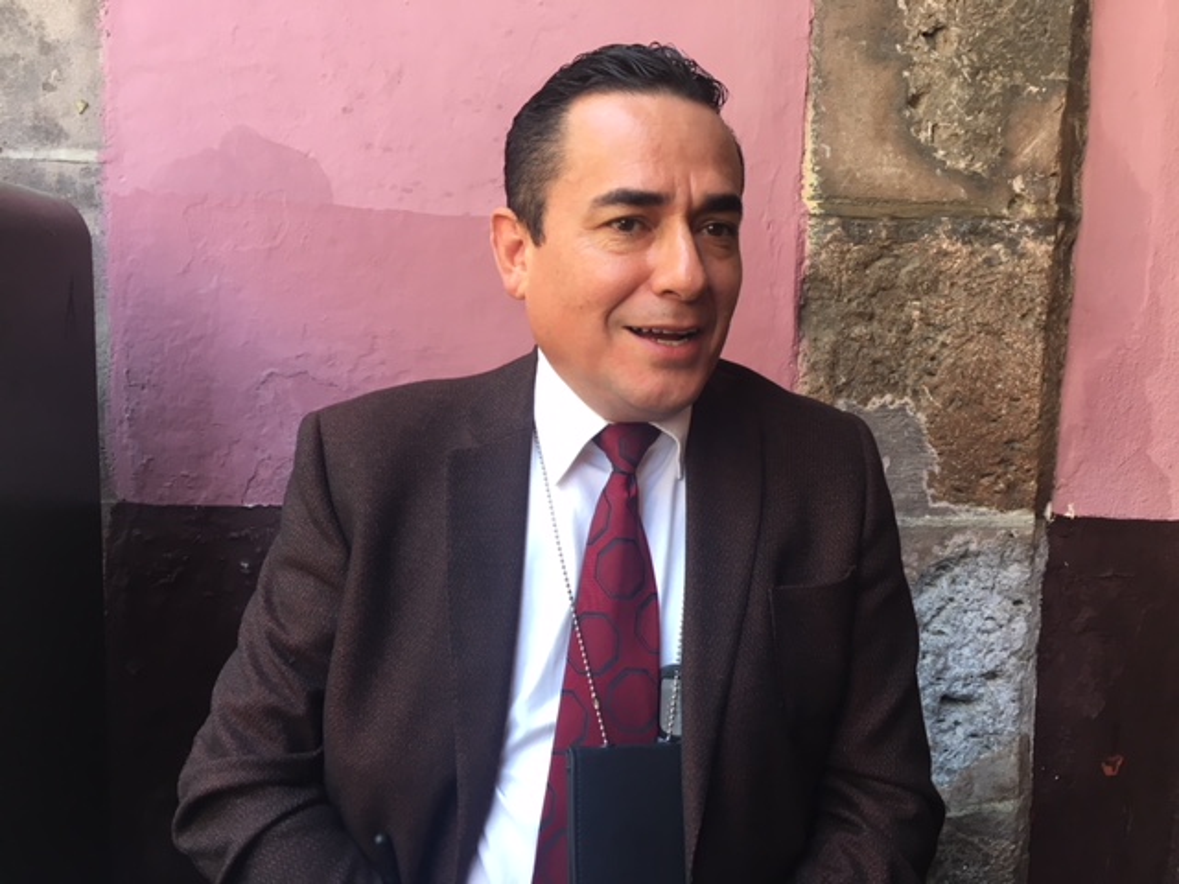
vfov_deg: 48.2
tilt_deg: -8.3
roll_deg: -1.1
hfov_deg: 61.7
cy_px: 442
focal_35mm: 29
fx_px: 988
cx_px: 590
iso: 25
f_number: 2.2
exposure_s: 1/40
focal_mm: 4.15
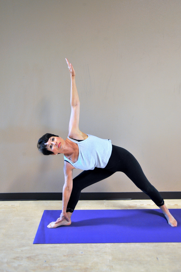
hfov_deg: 41.1
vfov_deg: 58.7
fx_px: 242
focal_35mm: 32
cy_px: 136
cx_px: 90
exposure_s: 1/80
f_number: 4.5
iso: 1000
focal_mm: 32
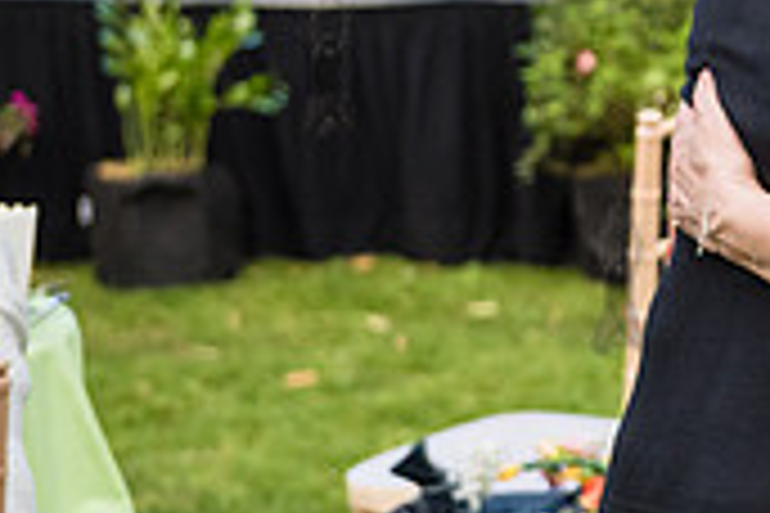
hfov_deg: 9.8
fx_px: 4342
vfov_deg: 6.8
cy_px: 56
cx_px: 1198
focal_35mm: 203
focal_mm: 60
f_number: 3.5
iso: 2000
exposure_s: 1/250
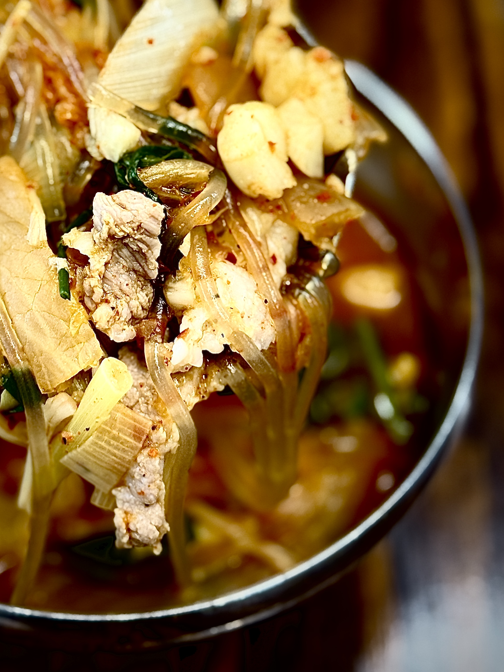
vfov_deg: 25.7
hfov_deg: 19.6
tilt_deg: -49.7
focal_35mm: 75
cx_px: 155
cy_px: 162
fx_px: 1456
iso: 125
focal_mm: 6.76
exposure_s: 1/60
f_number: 1.78
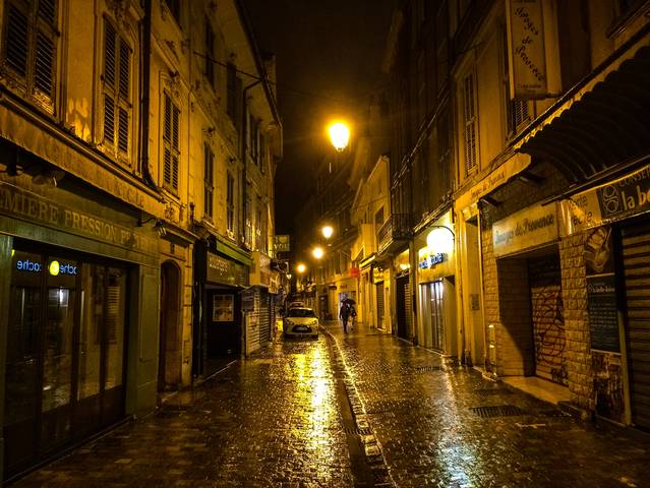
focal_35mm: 29
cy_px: 244
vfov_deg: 48.3
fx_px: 545
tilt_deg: +6.6
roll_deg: +1.5
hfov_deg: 61.6
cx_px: 325
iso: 250
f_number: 2.2
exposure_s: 1/15
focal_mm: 4.15
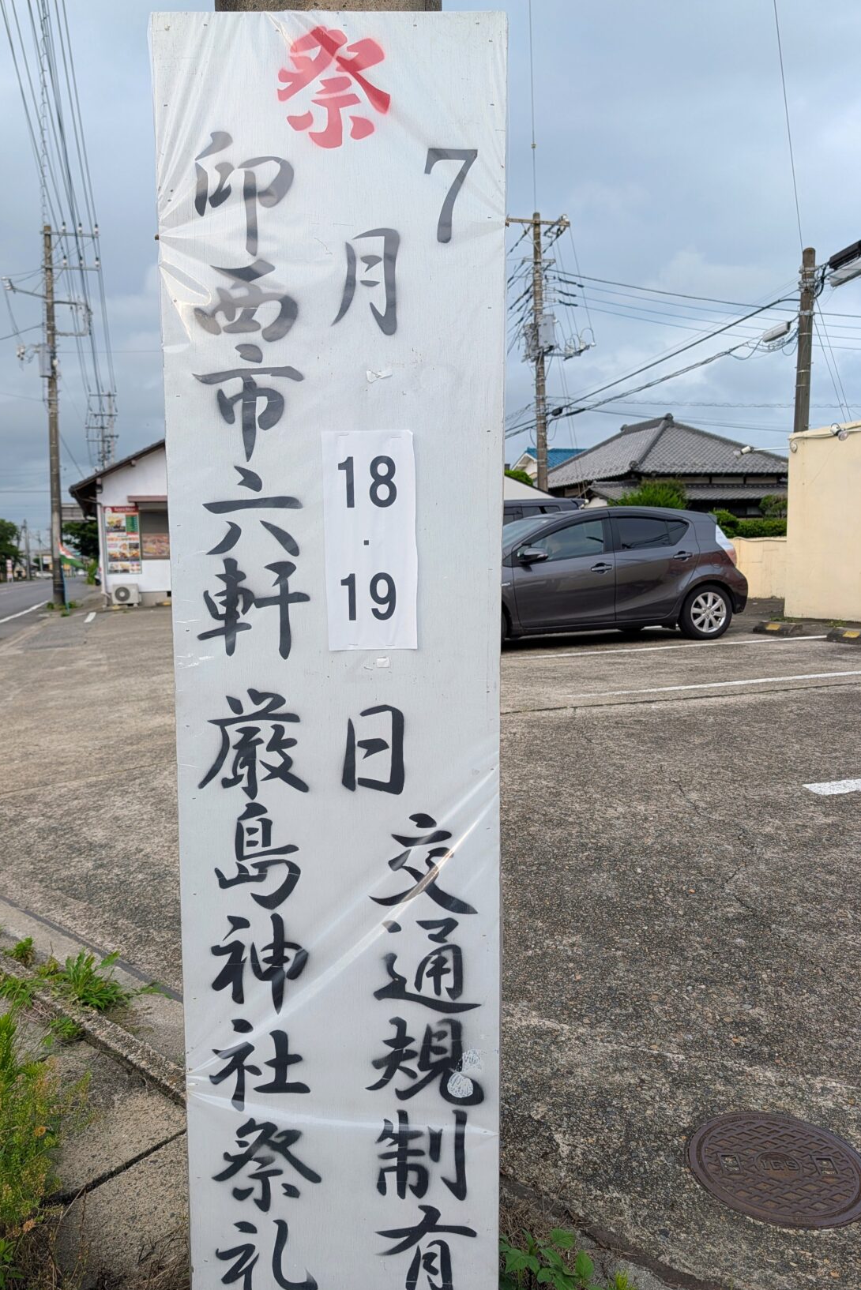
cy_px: 670
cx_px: 367
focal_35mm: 26
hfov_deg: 49.4
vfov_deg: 69.4
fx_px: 932
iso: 25
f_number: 1.68
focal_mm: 6.9
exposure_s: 1/499
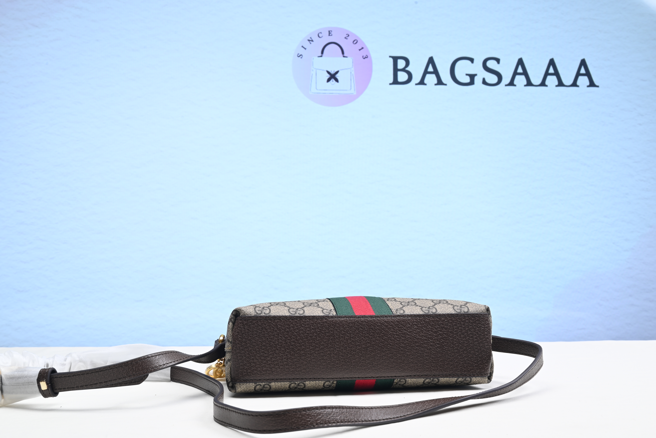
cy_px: 219
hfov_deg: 47.4
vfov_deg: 32.7
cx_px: 328
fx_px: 747
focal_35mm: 41
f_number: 16
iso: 100
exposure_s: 1/2
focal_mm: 41
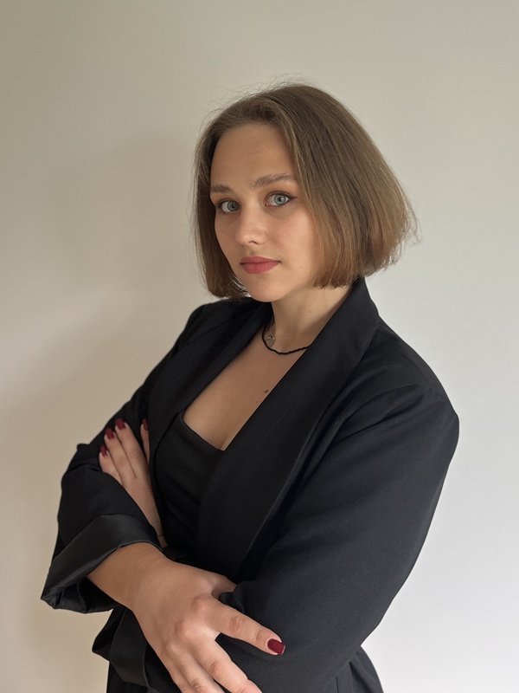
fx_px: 520
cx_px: 260
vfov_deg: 67.3
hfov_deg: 53.1
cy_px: 346
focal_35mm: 26
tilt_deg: -9.7
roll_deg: +0.0
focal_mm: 5.1
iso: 125
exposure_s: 1/64
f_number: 1.6
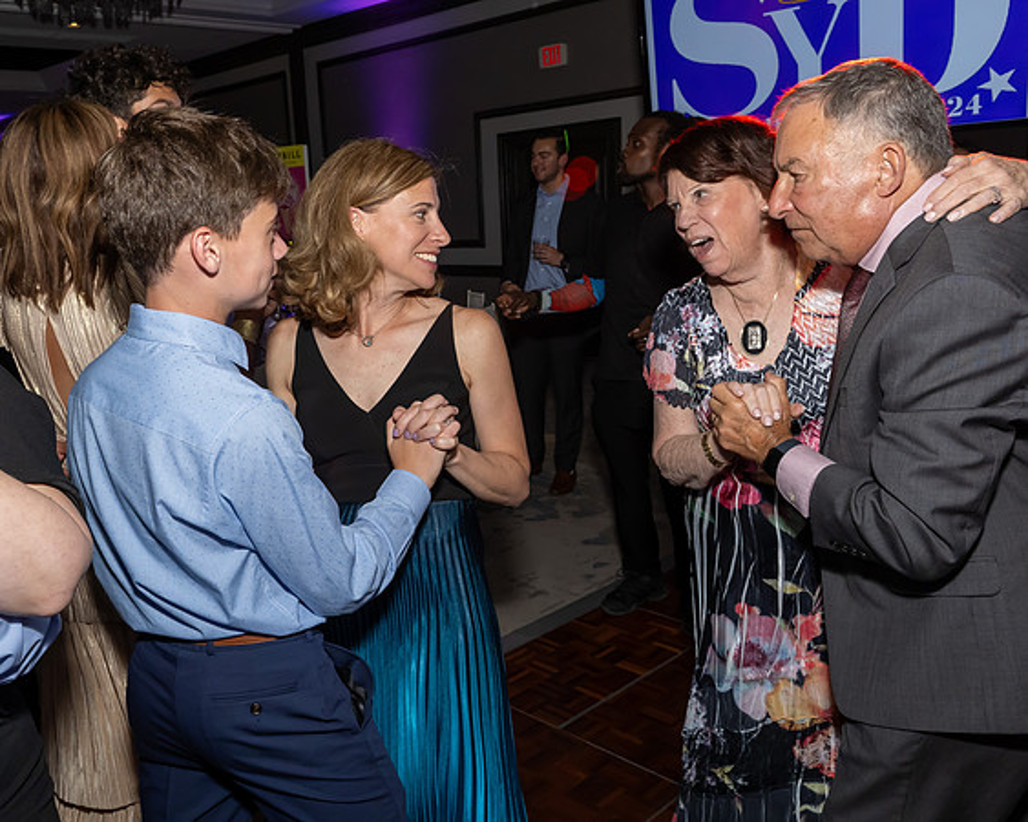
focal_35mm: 31
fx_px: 942
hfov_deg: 56.7
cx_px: 399
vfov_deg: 47.1
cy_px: 403
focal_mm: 18
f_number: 7.1
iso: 1000
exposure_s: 1/250
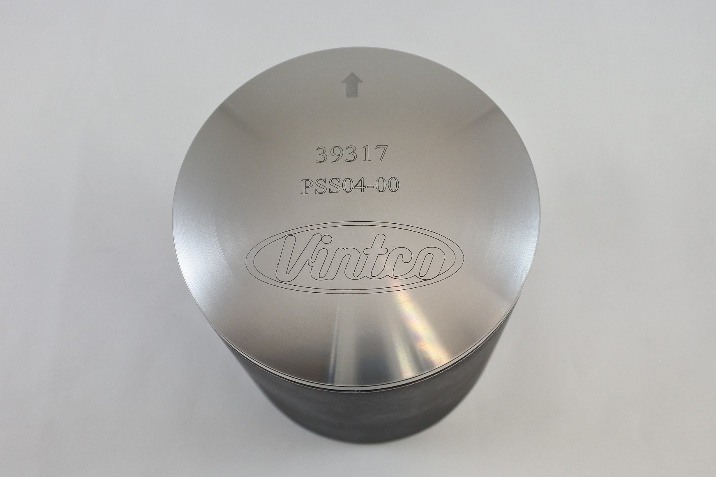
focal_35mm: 32
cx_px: 358
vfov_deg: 41.1
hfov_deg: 58.7
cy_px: 238
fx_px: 637
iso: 400
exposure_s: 1/200
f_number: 3.8
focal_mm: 12.1
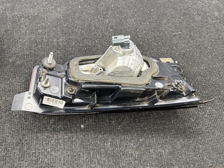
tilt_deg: -66.2
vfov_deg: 56.8
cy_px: 84
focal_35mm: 24
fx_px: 155
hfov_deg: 71.6
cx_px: 112
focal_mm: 6.76
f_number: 1.78
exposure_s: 1/60
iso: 250
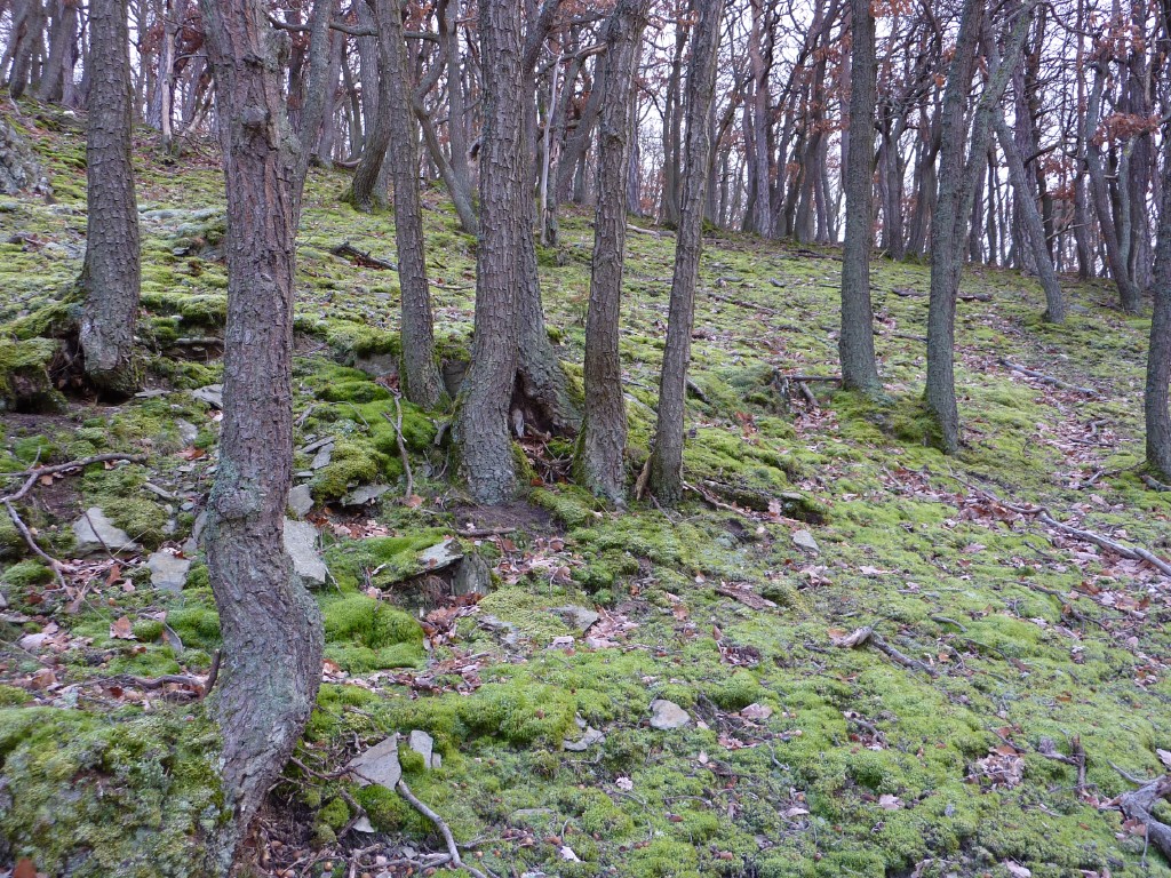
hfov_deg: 56.8
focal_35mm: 32
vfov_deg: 44.2
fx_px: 1083
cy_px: 439
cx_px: 586
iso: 80
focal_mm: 5.3
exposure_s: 1/30
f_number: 3.5
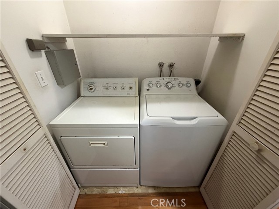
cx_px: 140
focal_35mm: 14
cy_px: 104
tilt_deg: -27.8
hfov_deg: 102.1
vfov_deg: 85.7
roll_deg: +0.8
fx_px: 113
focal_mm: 2.22
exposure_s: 1/60
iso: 640
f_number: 2.2
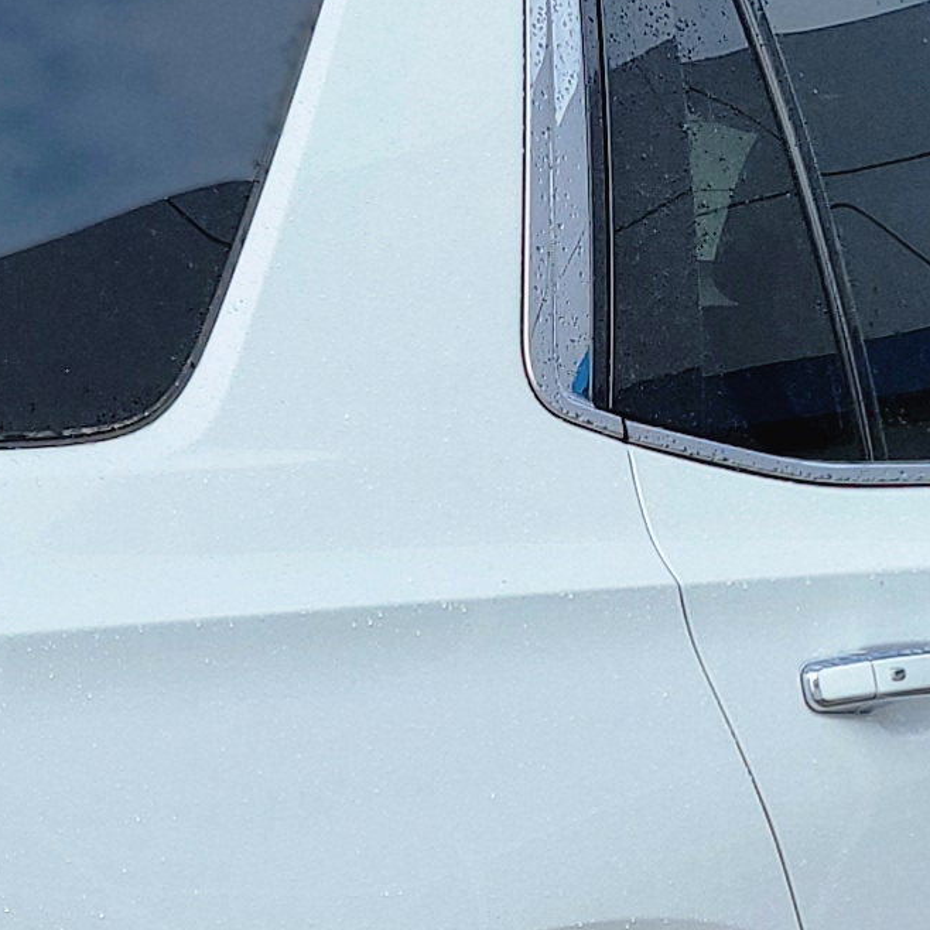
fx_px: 3921
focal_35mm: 129
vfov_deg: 13.3
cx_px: -86
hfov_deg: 13.3
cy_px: 992
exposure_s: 1/696
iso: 16
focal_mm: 6.7
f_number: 1.8
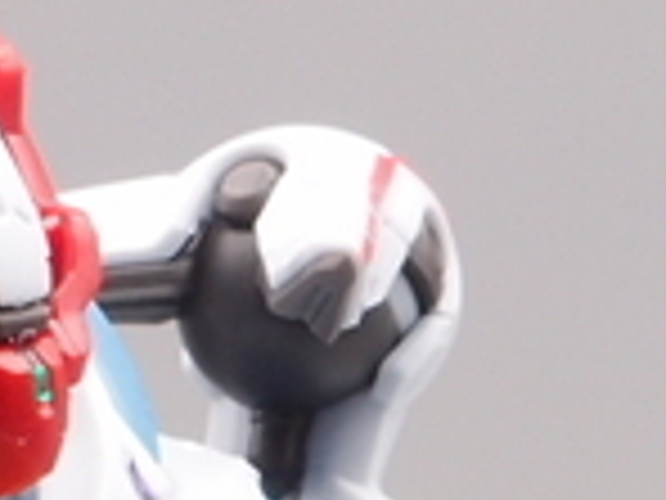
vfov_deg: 3.2
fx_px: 8735
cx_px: -36
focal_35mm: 454
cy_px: 1126
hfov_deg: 4.4
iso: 100
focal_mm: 18.15
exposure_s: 1/6
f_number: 8
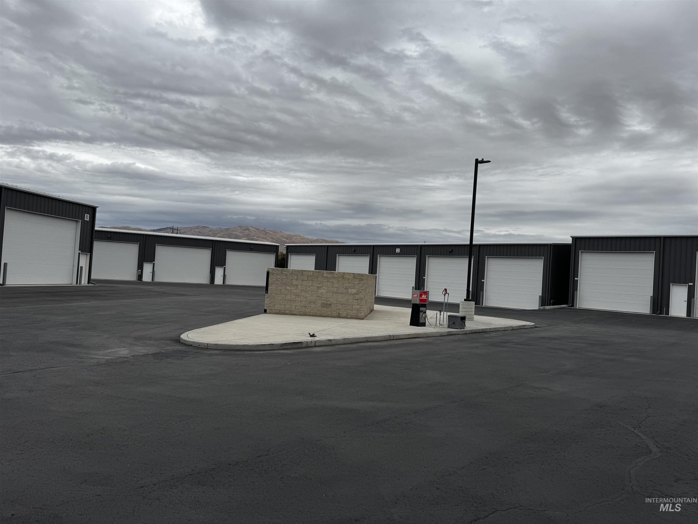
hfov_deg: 71.6
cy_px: 262
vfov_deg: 56.8
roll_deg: -1.3
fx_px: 484
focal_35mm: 24
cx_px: 349
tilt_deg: +2.4
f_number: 1.78
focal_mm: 6.76
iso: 80
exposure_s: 1/3413
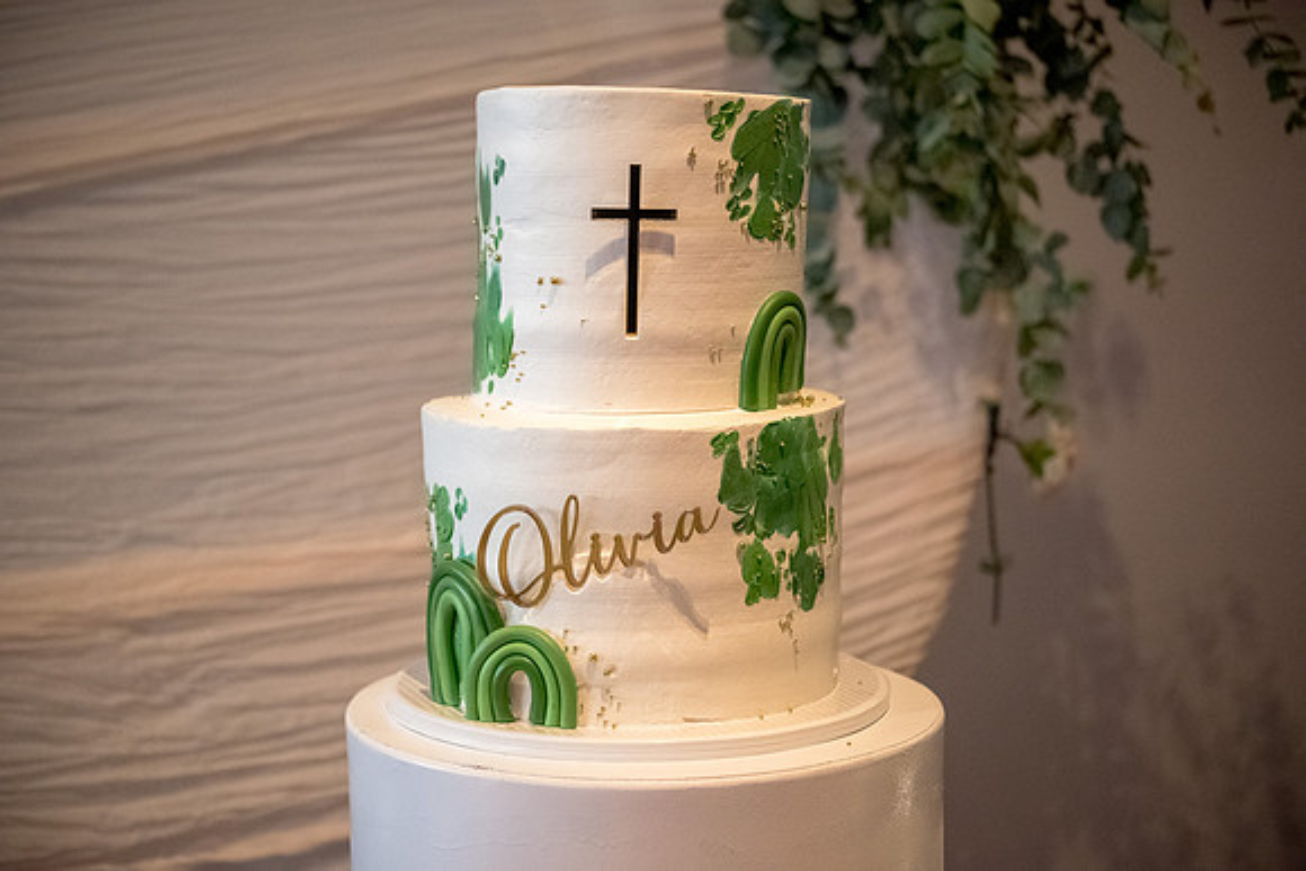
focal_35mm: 60
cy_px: 436
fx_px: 2177
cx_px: 653
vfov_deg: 22.6
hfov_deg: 33.4
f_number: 3.5
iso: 3200
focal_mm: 60
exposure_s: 1/500
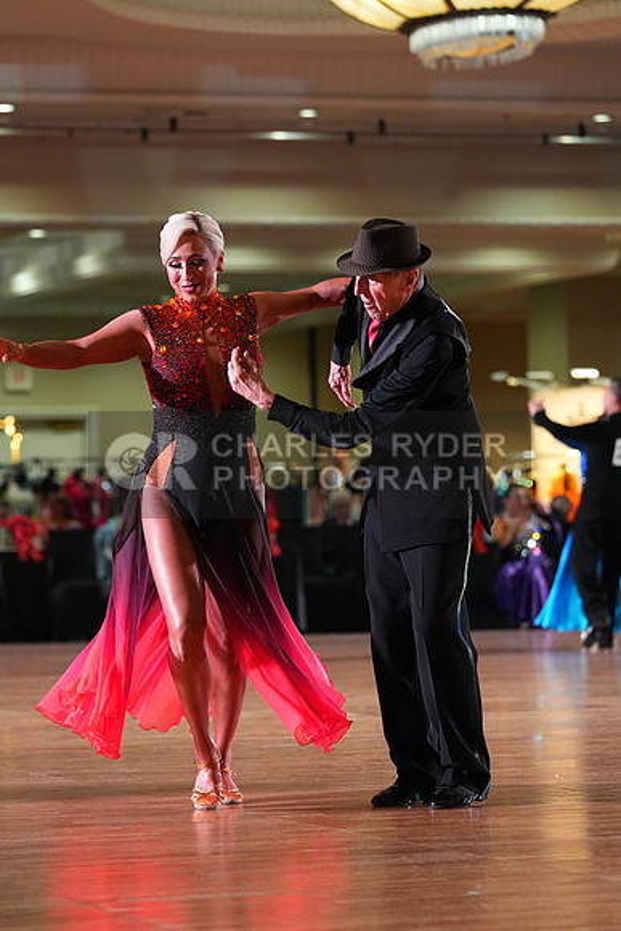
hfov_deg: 9.0
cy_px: 466
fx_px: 3956
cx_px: 310
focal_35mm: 153
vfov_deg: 13.4
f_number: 4.5
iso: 6400
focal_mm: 153
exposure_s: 1/400
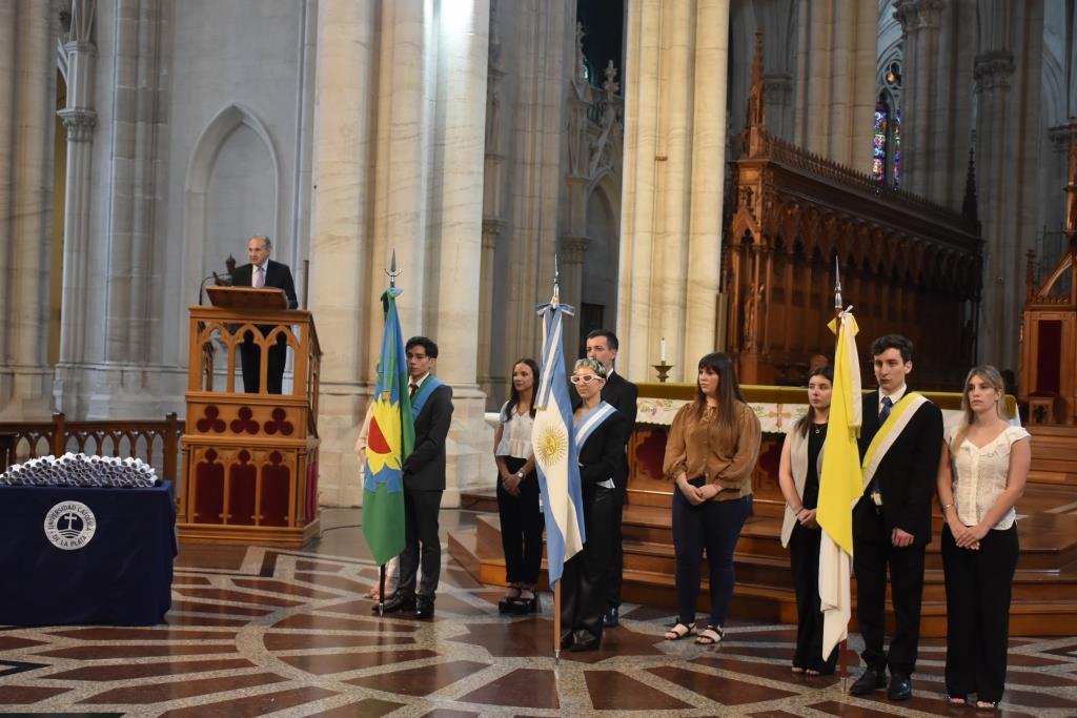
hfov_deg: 43.6
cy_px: 359
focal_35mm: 45
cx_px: 538
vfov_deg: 29.9
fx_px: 1346
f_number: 4
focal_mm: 30
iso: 1250
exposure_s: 1/40
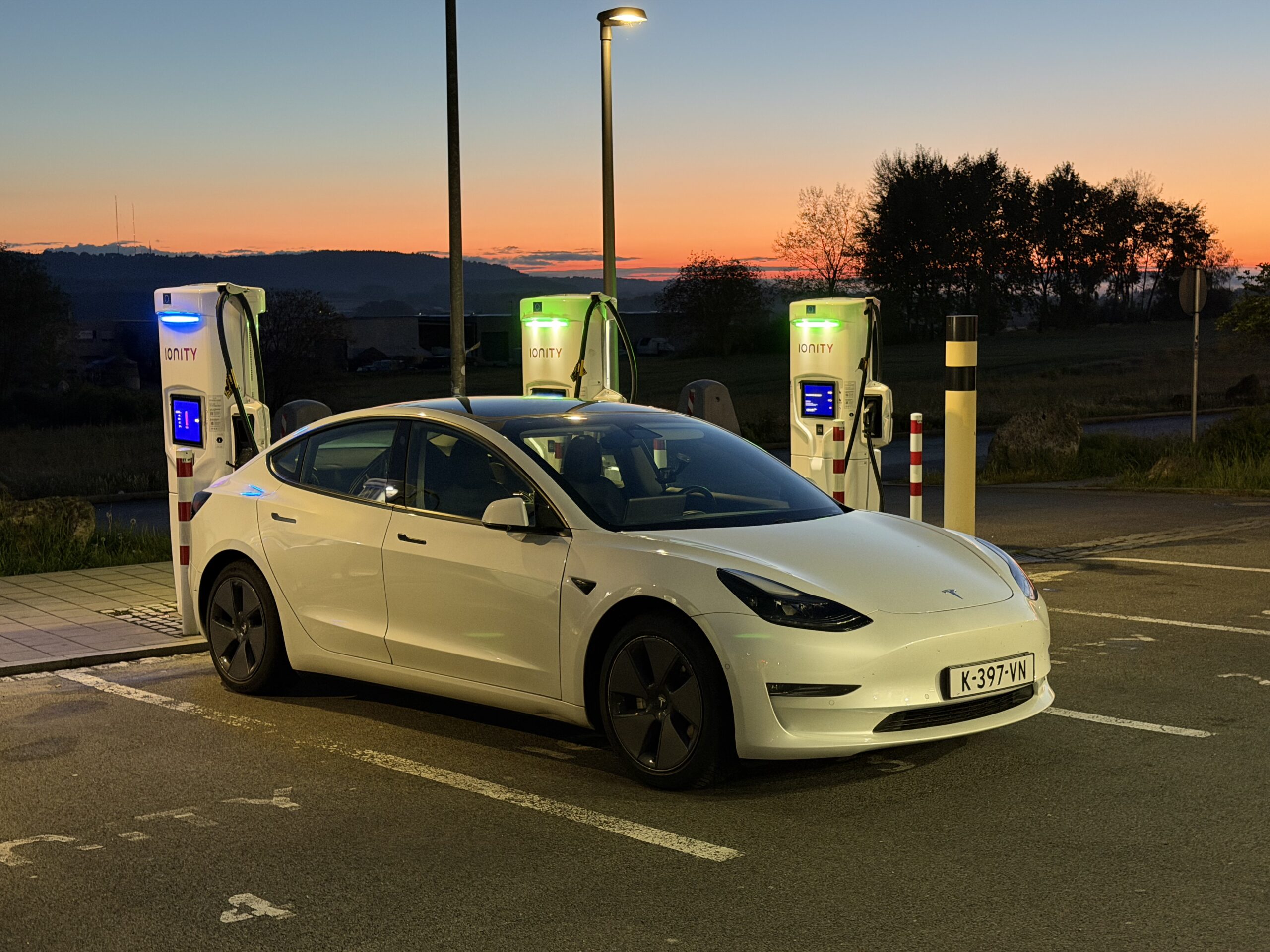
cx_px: 635
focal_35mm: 48
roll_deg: +0.8
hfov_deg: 39.7
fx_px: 1761
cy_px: 476
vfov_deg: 30.3
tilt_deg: -6.3
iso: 500
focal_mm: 6.76
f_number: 1.78
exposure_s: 1/37
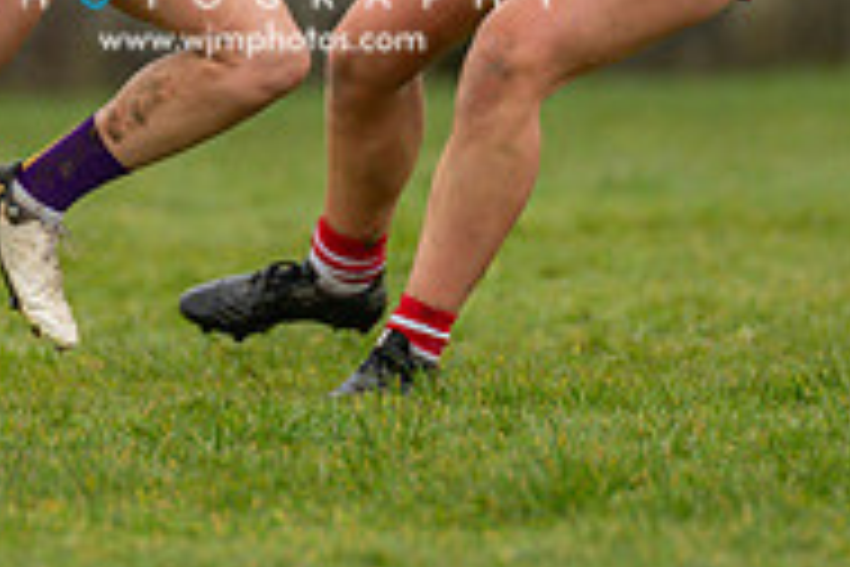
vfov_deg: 1.2
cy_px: -36
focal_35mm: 1166
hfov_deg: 1.8
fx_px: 27528
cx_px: 269
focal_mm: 300
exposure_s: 1/1000
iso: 900
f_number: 2.8
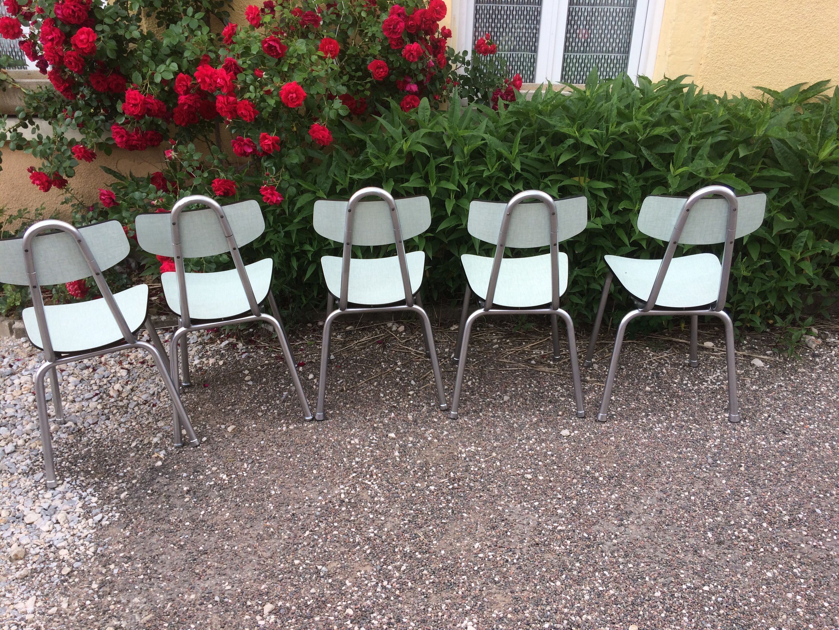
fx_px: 703
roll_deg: -1.3
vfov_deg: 48.2
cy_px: 315
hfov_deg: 61.7
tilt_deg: -24.9
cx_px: 420
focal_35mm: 29
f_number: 2.2
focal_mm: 4.15
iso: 32
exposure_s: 1/363
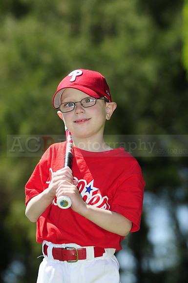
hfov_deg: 7.3
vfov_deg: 11.0
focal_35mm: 188
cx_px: 94
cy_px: 142
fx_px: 1473
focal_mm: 125
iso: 200
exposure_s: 1/2000
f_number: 3.5
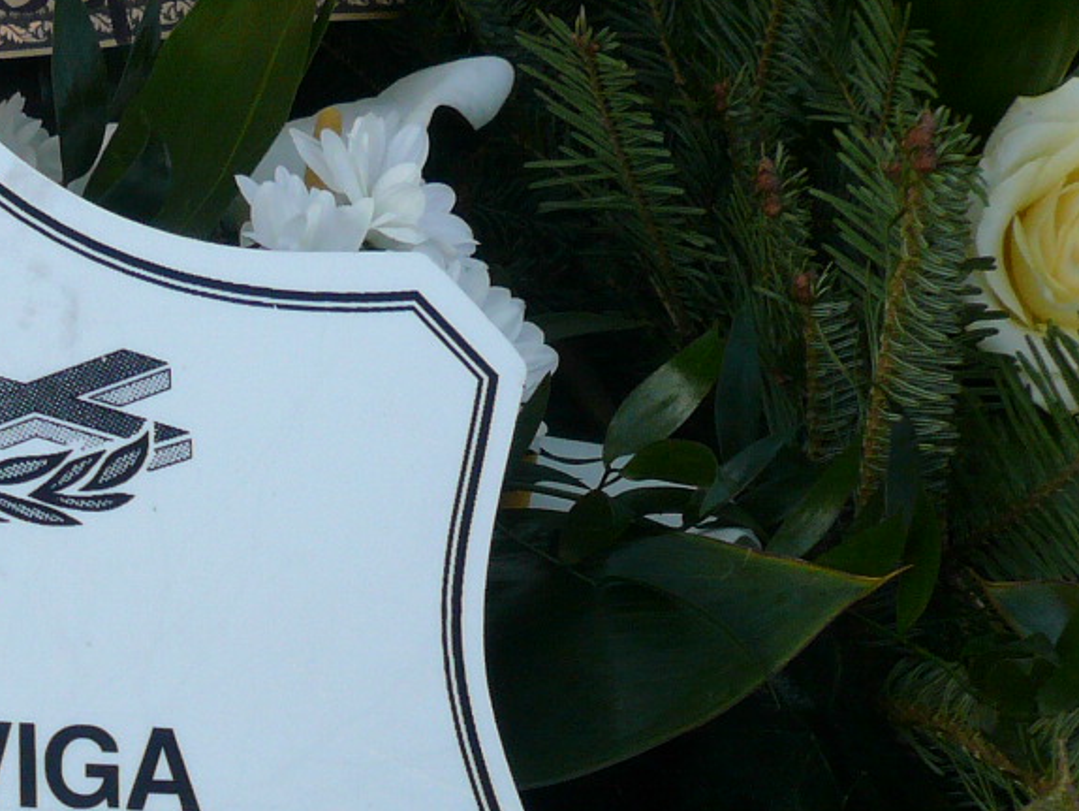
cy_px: 724
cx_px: 98
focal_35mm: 78
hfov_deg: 24.3
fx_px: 2432
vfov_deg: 18.6
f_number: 2.8
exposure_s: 1/500
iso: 100
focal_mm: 4.6
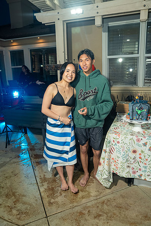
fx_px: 164
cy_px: 113
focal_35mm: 26
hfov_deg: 49.6
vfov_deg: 69.4
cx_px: 76
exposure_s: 1/160
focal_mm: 26
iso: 640
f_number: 3.5
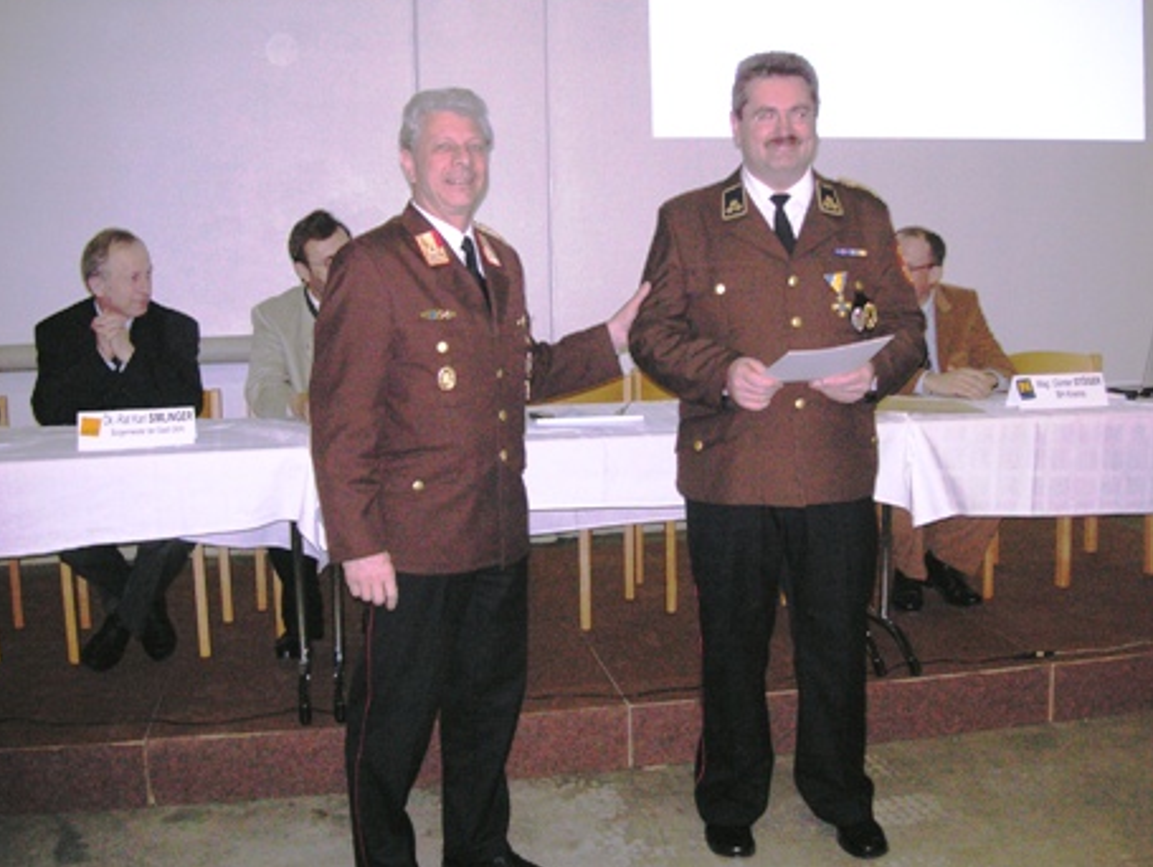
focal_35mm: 39
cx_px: 593
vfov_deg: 36.9
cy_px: 418
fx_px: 1300
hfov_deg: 47.8
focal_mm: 6.1
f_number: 2.8
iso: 160
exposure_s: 1/45
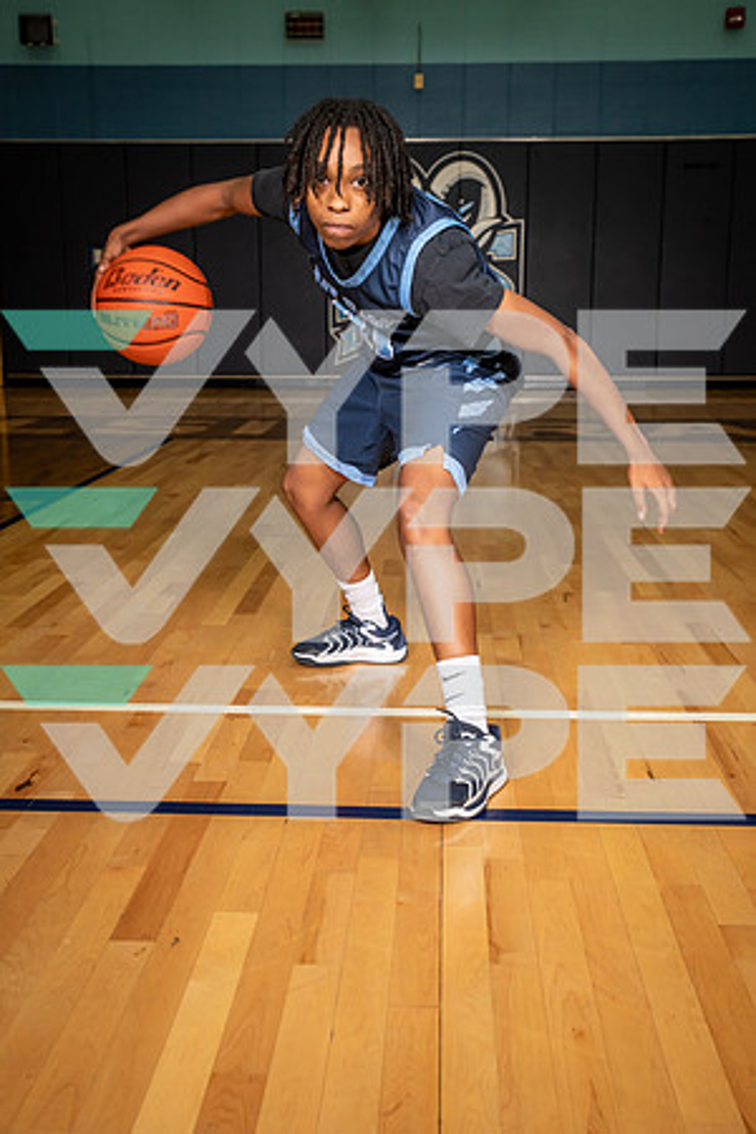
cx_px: 378
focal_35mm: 42
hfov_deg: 31.9
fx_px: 1323
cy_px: 567
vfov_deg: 46.4
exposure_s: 1/320
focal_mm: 42
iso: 640
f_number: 6.3
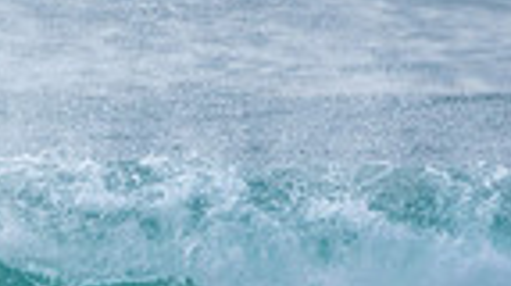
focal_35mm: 3190
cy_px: 445
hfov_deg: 0.7
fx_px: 43167
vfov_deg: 0.4
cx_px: -325
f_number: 5.6
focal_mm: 500
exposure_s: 1/800
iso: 250
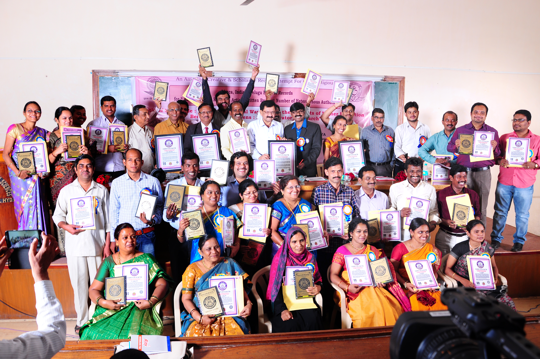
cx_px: 270
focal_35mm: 27
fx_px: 405
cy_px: 180
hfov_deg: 67.4
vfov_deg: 47.8
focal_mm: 18
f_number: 5
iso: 200
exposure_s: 1/40
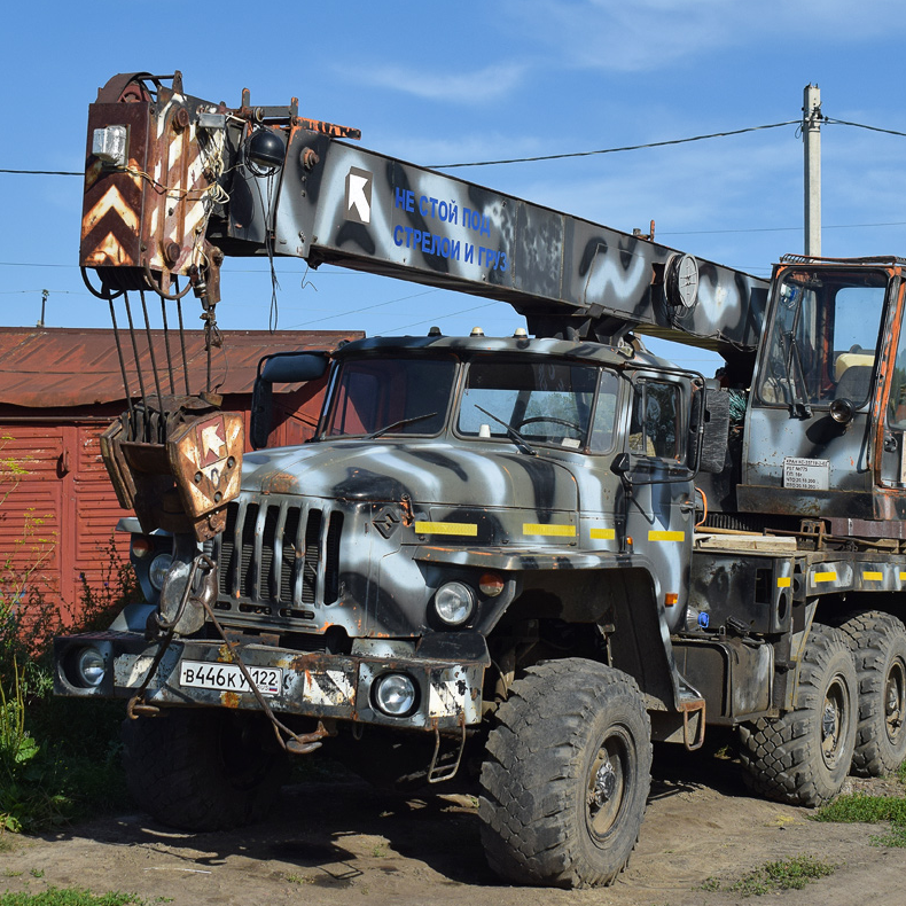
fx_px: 1836
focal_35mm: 62
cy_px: 454
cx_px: 472
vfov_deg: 27.7
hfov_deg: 27.7
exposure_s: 1/1250
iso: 200
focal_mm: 32
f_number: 6.3
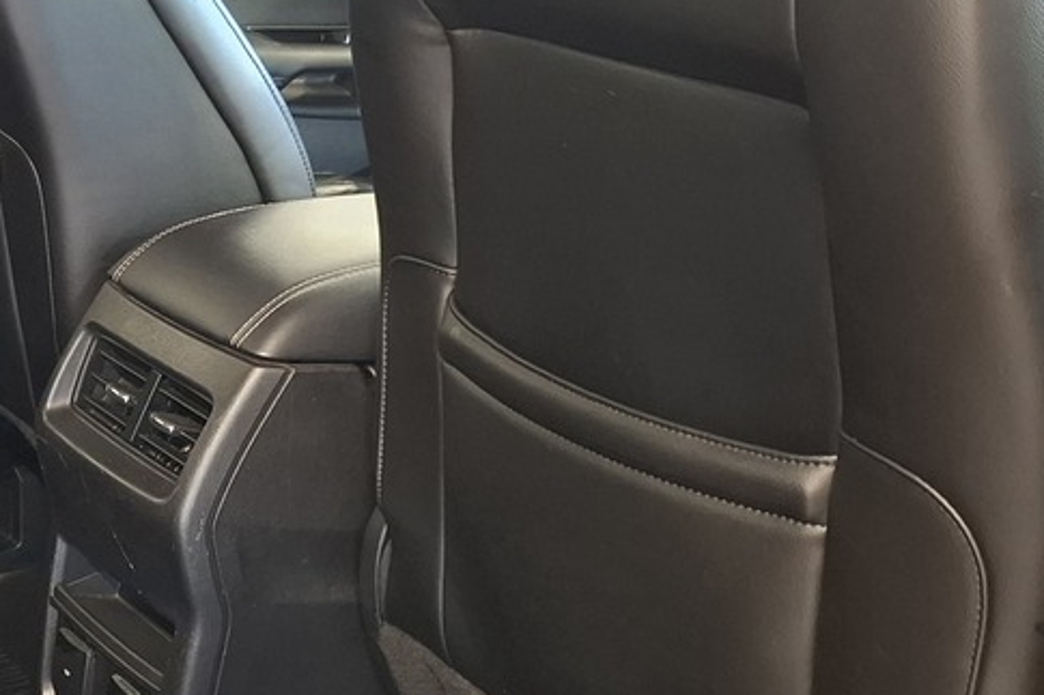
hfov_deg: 25.3
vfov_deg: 19.1
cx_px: -243
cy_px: 478
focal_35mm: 71
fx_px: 2058
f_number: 1.8
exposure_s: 1/33
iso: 400
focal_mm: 5.54
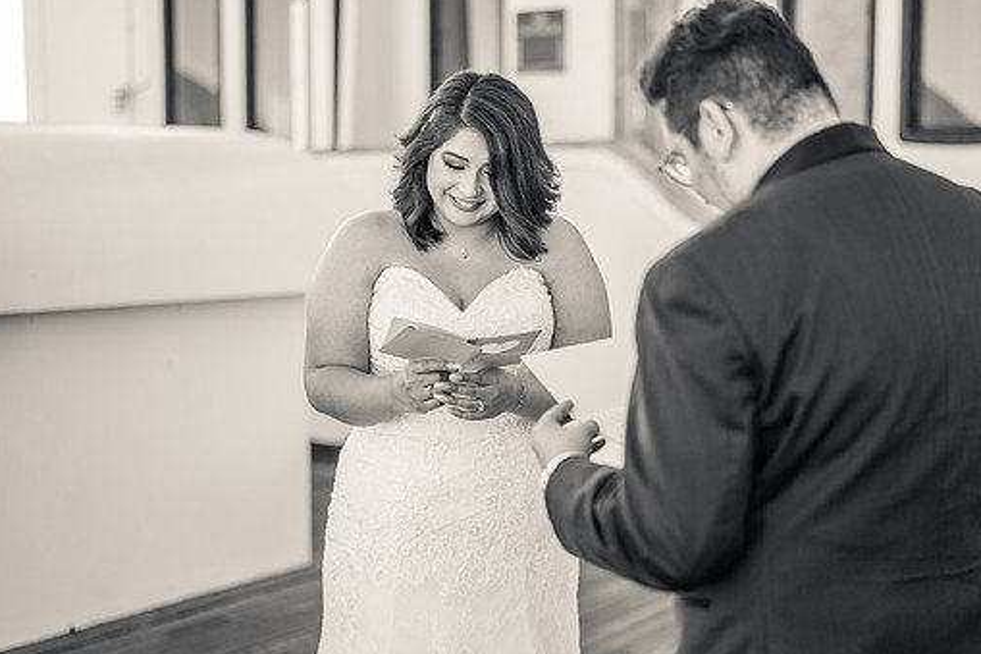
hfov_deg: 35.0
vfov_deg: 23.8
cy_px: 335
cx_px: 538
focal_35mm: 57
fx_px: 1553
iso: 200
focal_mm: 50
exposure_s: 1/2500
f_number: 1.4
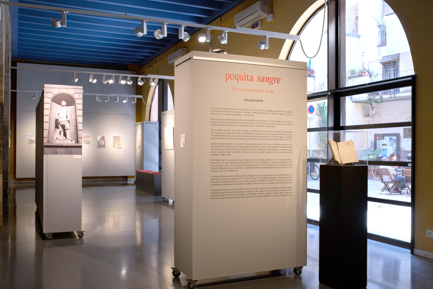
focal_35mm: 36
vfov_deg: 36.9
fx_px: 433
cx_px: 212
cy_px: 148
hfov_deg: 53.1
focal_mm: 35
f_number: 8
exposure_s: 1/100
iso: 800
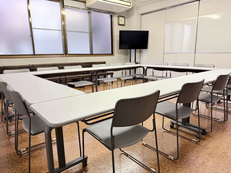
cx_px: 116
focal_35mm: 24
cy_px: 86
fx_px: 160
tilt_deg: -11.6
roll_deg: +0.3
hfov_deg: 71.6
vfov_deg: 56.8
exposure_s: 1/120
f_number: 1.78
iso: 200
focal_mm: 6.76
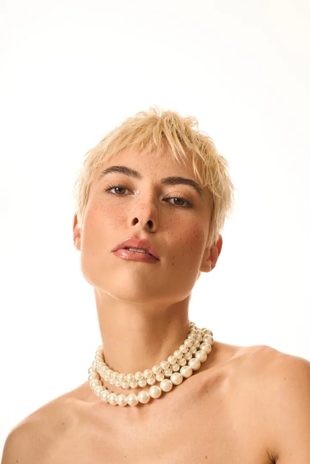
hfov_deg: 19.5
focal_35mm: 70
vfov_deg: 28.8
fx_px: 904
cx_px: 155
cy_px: 232
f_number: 7.1
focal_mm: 70
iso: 200
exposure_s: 1/200
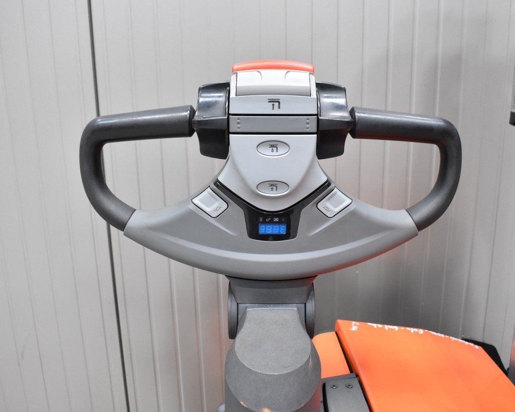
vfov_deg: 43.4
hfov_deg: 52.8
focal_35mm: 34
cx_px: 269
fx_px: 518
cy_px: 206
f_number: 5
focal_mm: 20
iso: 1600
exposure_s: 1/20
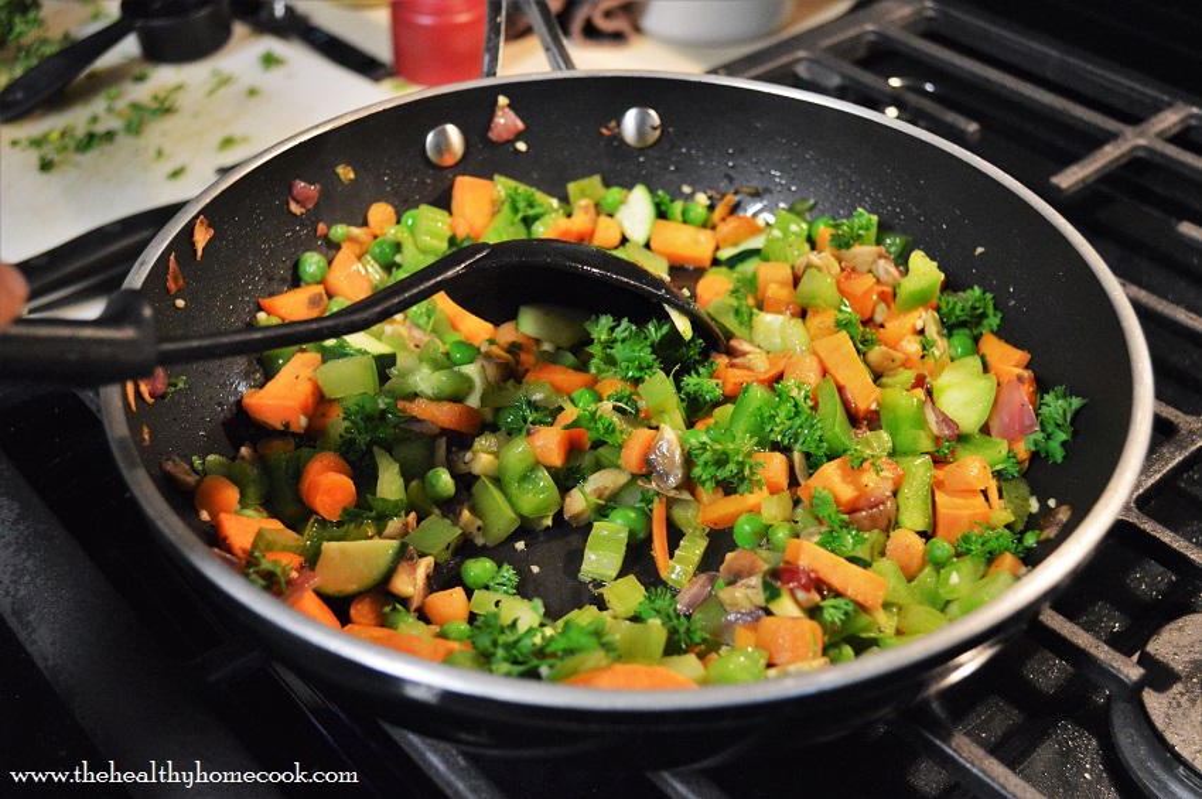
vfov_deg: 31.8
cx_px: 601
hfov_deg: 46.4
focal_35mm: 42
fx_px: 1401
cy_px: 400
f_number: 4.5
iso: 3200
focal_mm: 28
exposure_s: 1/40
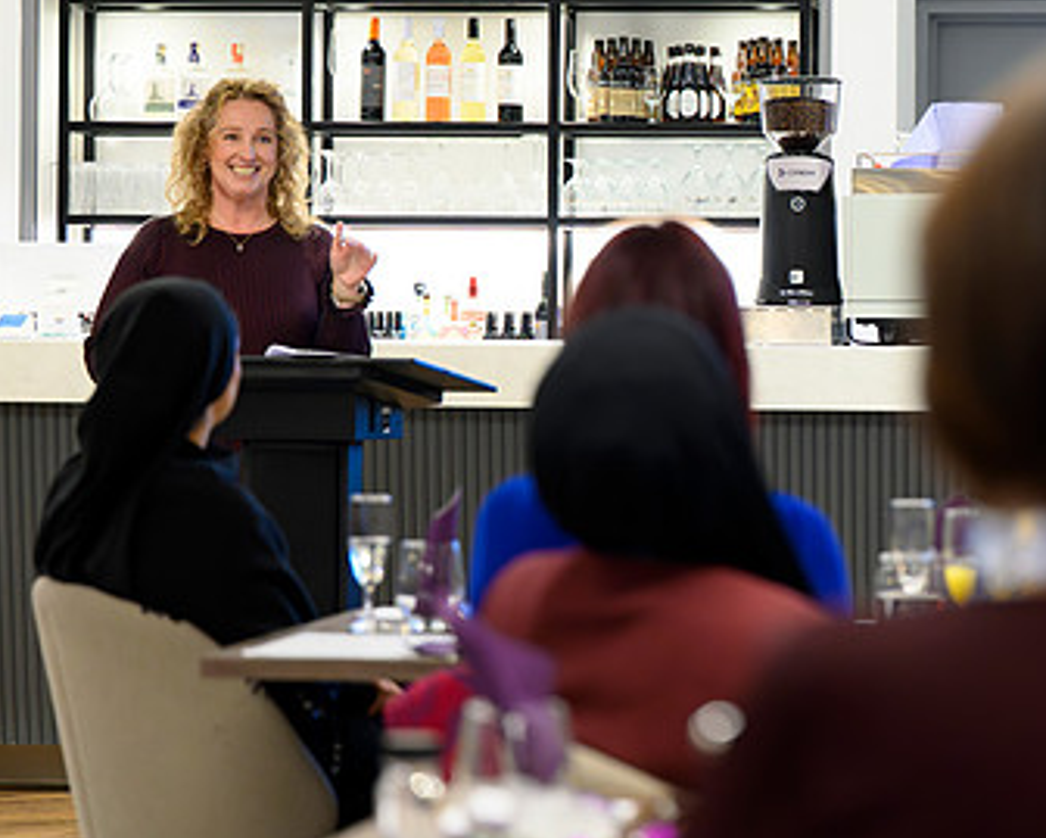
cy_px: 299
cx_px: 869
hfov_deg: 15.2
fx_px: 3902
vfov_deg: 12.2
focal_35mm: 126
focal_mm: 75
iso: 3200
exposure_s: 1/200
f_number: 2.8
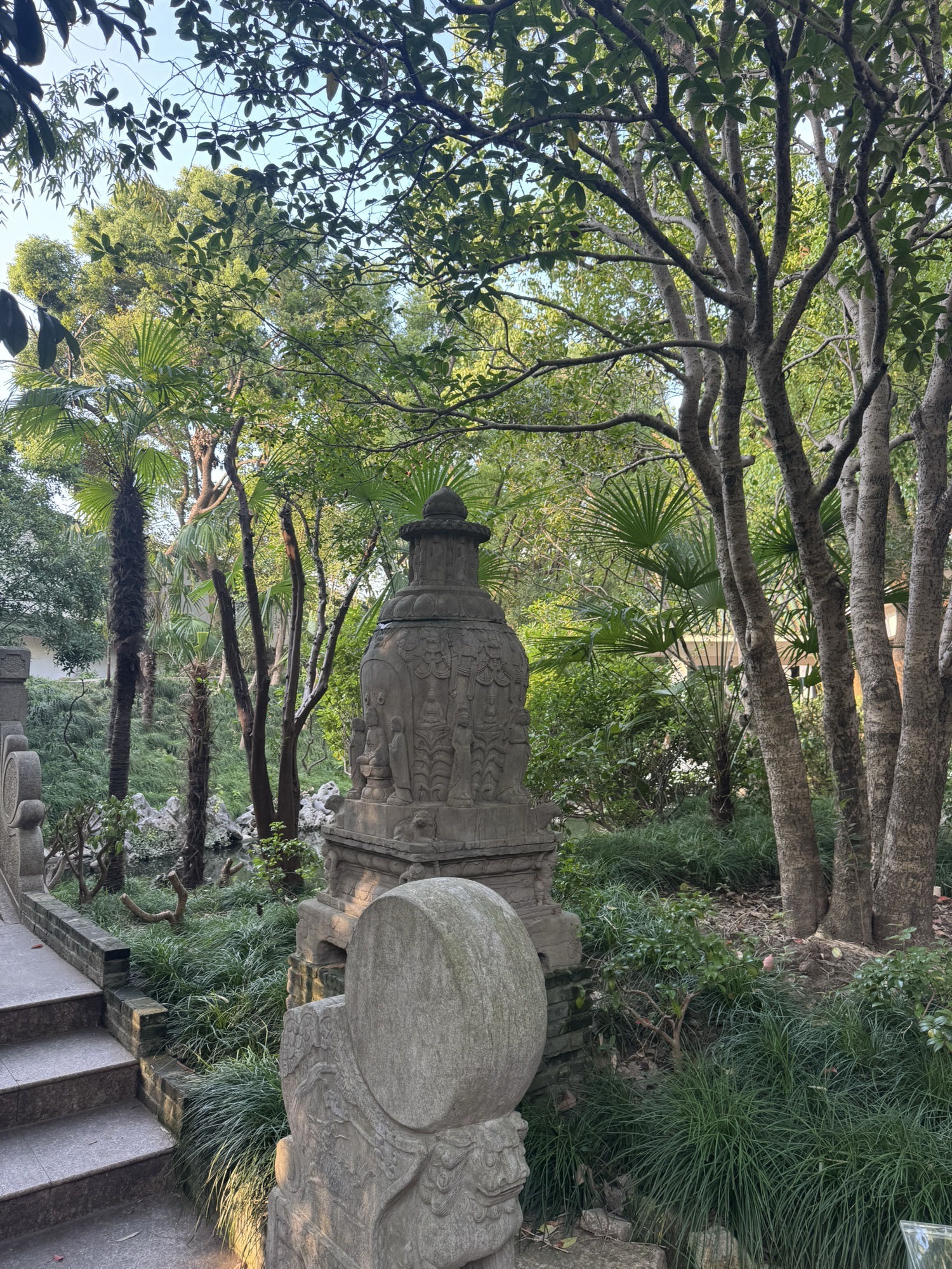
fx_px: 880
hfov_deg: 56.8
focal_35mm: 24
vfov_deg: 71.6
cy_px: 634
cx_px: 476
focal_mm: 6.76
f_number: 1.78
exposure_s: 1/121
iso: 80
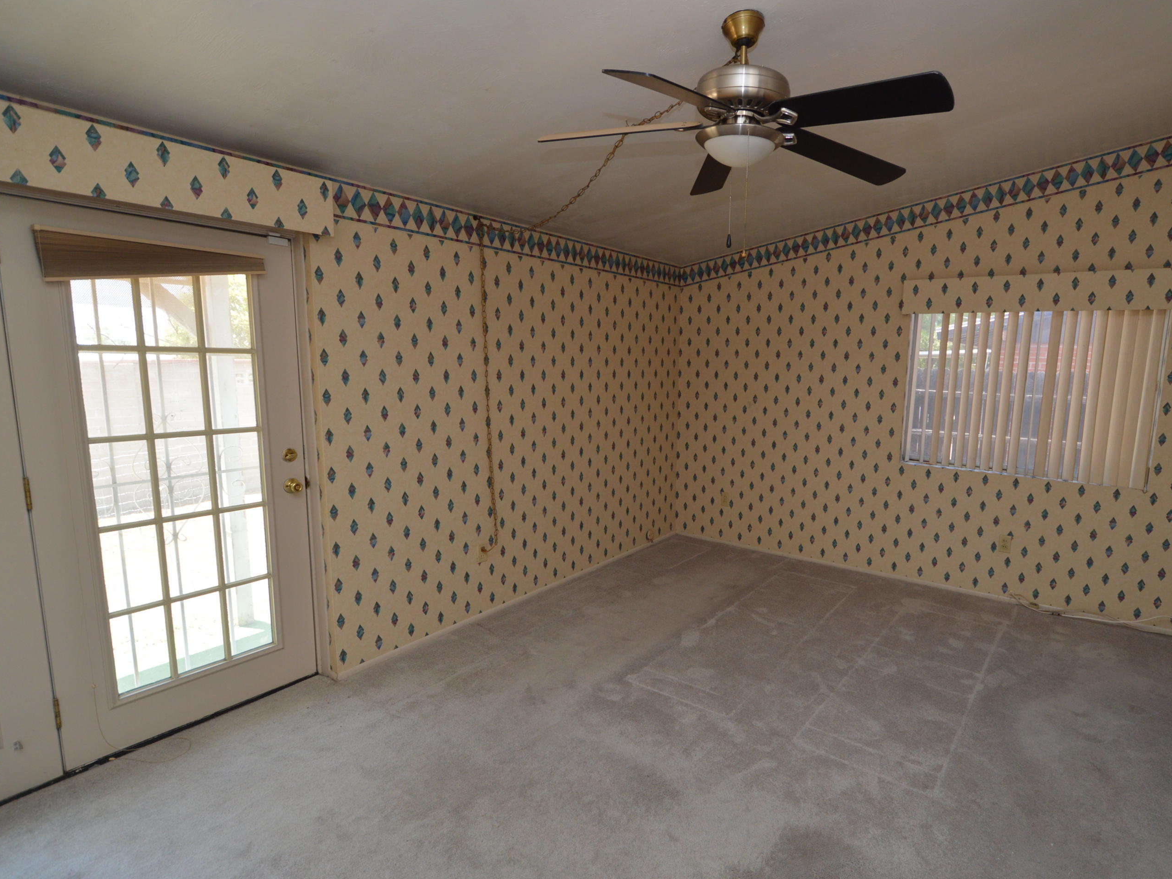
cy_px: 454
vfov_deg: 74.7
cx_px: 686
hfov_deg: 90.2
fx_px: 576
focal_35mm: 17
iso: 400
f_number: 4.5
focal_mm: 10
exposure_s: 1/80
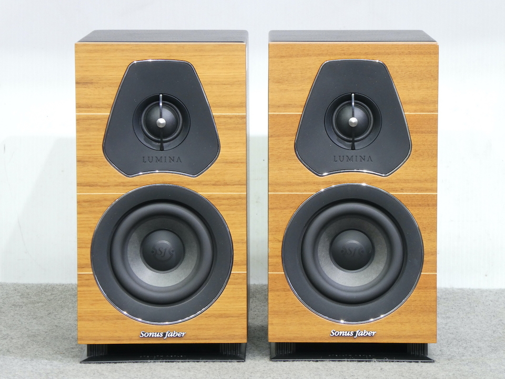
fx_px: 2334
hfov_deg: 12.3
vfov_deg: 9.3
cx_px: 252
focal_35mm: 160
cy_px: 190
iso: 200
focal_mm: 28.7
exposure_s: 1/3.2
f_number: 5.5
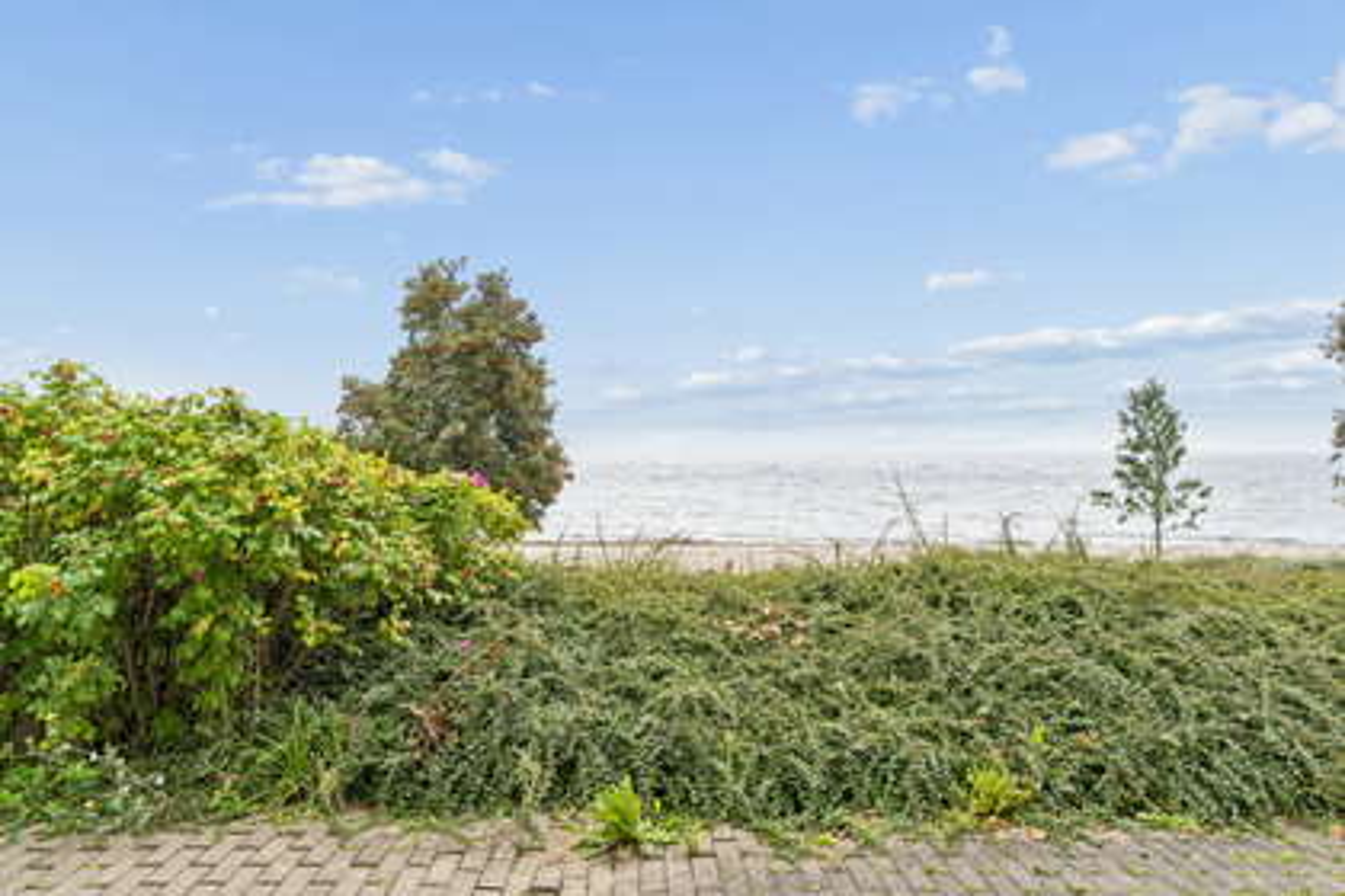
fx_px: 981
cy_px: 448
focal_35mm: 26
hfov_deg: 68.9
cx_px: 672
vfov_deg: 49.1
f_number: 8
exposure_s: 1/40
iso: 200
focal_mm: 17.5
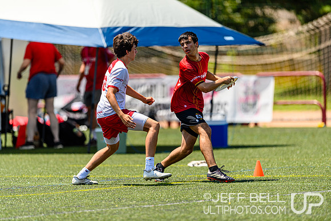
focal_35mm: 400
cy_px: 110
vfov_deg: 3.4
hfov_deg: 5.2
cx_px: 166
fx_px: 3678
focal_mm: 400
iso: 100
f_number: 3.2
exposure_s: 1/1250
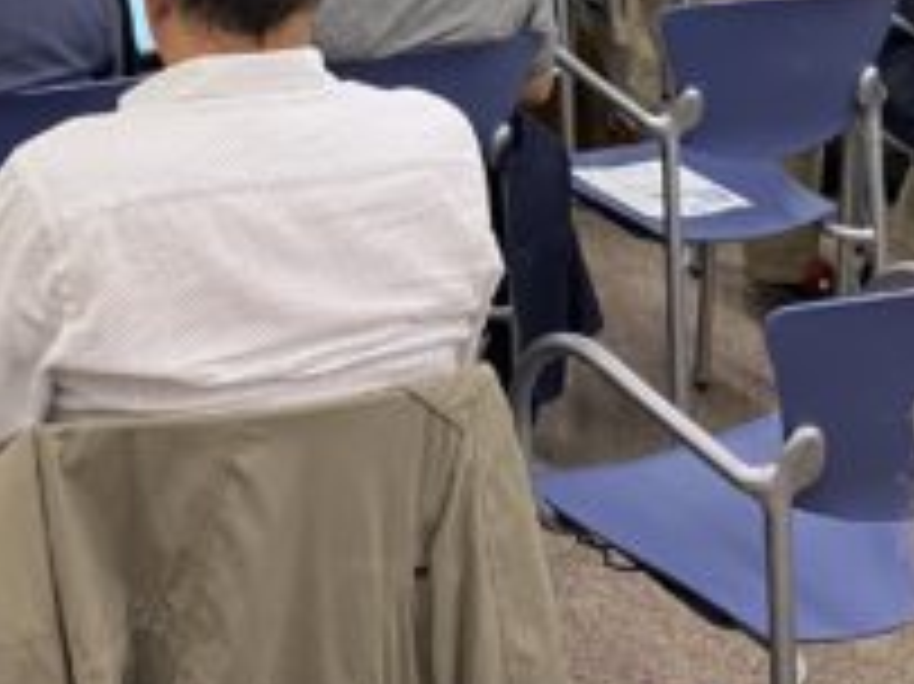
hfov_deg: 21.9
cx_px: 261
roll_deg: -0.9
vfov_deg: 15.4
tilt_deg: -5.6
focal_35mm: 89
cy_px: -310
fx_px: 2349
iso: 125
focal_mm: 4.25
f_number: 1.8
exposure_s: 1/50
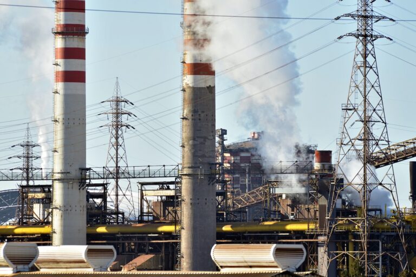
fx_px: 6933
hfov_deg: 3.4
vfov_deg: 2.3
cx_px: 208
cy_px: 138
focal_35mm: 600
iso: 400
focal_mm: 600
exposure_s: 1/640
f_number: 16
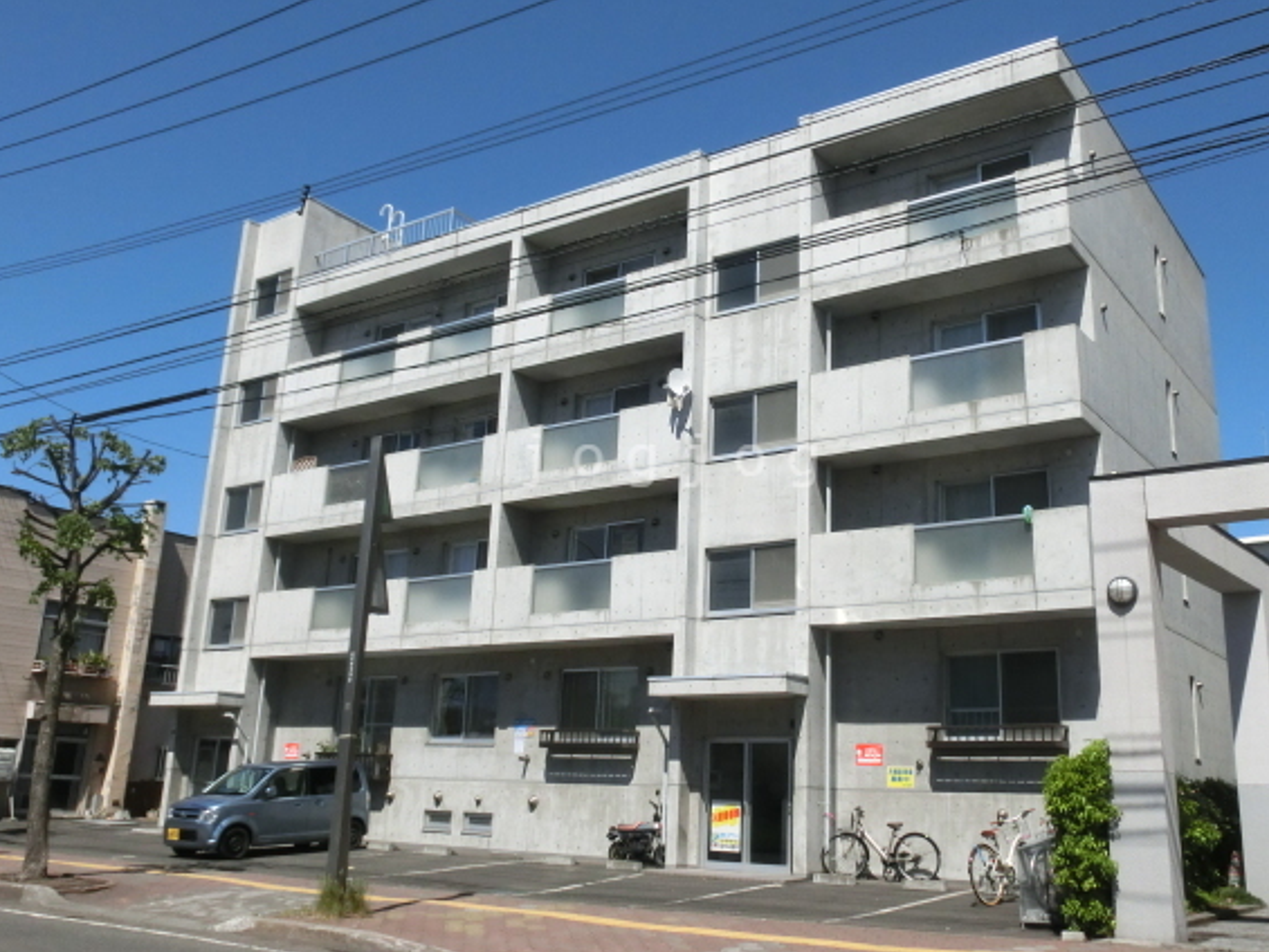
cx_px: 676
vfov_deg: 41.8
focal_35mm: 34
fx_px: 1247
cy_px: 460
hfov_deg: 53.9
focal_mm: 5.36
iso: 400
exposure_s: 1/1000
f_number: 8.9
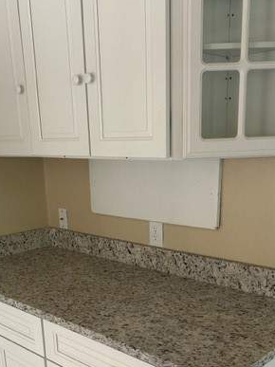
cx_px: 126
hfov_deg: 33.6
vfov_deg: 42.7
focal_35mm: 43
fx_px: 456
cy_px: 270
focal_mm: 5.7
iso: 125
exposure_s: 1/73
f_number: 1.5
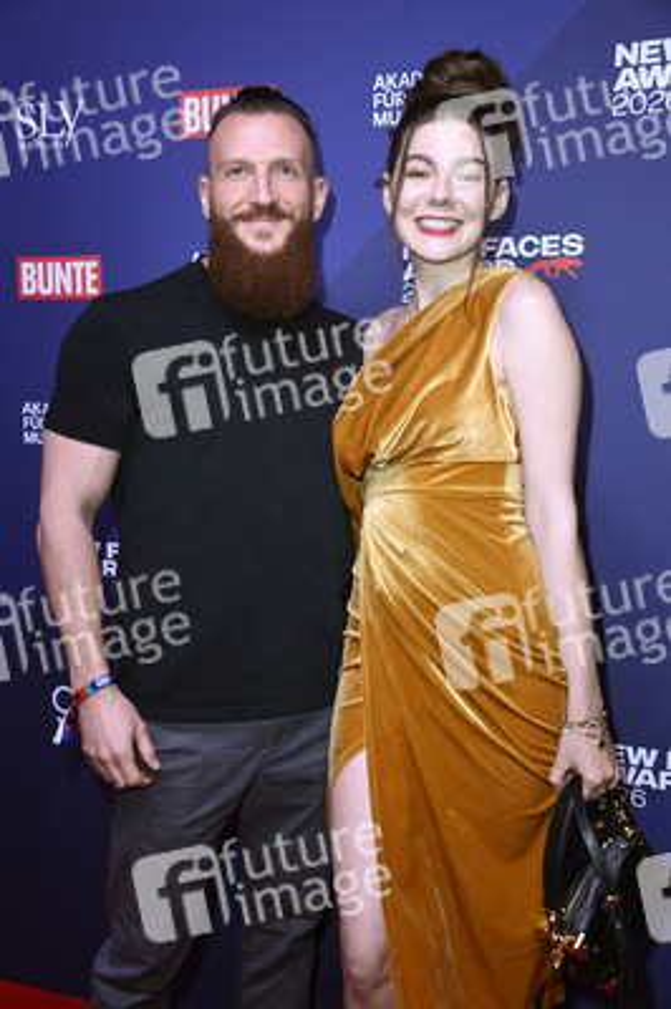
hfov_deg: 33.3
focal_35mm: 40
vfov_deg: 48.5
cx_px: 336
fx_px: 1120
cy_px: 504
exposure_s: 1/250
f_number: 5.6
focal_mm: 40
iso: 800
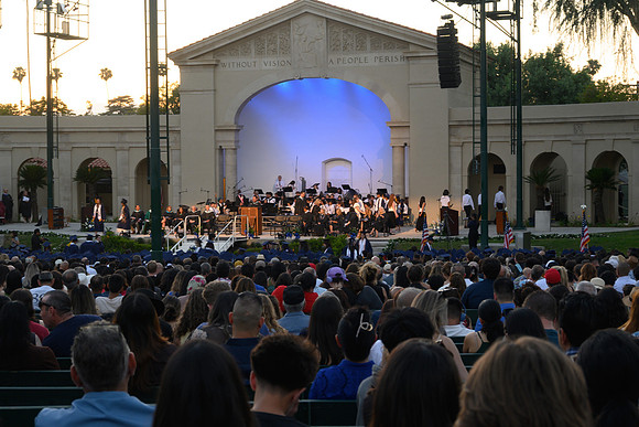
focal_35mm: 63
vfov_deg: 21.6
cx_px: 320
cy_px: 214
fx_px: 1118
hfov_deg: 31.9
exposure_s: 1/30
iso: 320
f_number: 5.6
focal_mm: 42
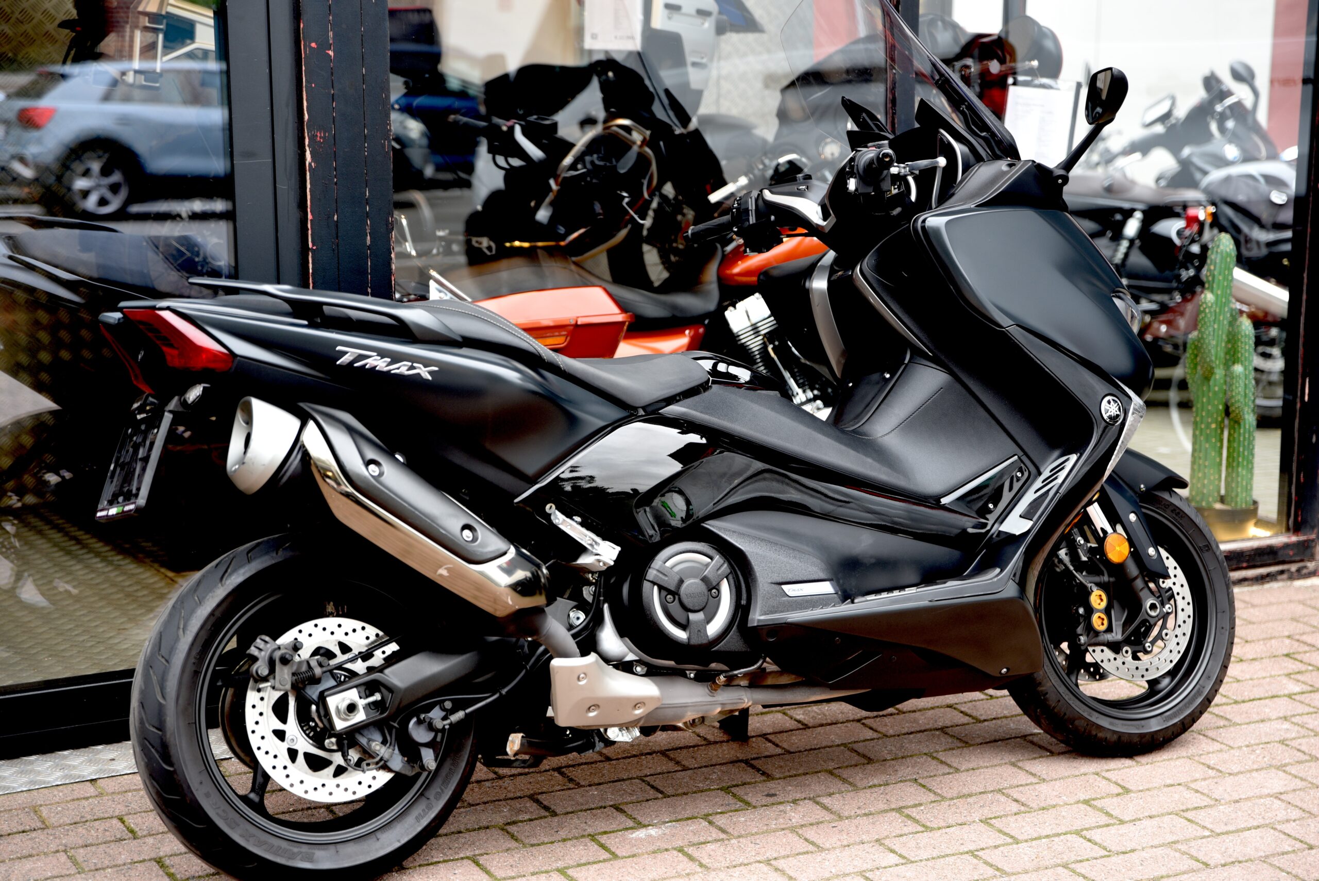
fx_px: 2382
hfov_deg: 30.9
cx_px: 660
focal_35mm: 65
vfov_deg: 20.9
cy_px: 440
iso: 200
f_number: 3.2
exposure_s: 1/60
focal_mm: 65
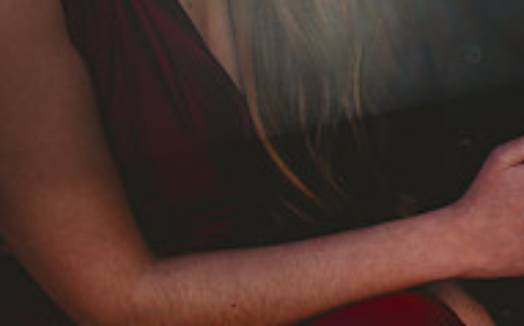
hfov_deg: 17.3
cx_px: 405
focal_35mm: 120
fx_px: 1712
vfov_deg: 10.7
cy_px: -66
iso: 640
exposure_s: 1/6400
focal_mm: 50
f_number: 2
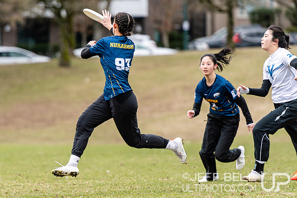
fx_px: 3129
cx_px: 109
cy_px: 95
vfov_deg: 3.6
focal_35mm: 379
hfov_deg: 5.4
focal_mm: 200
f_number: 3.2
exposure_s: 1/1000
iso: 250
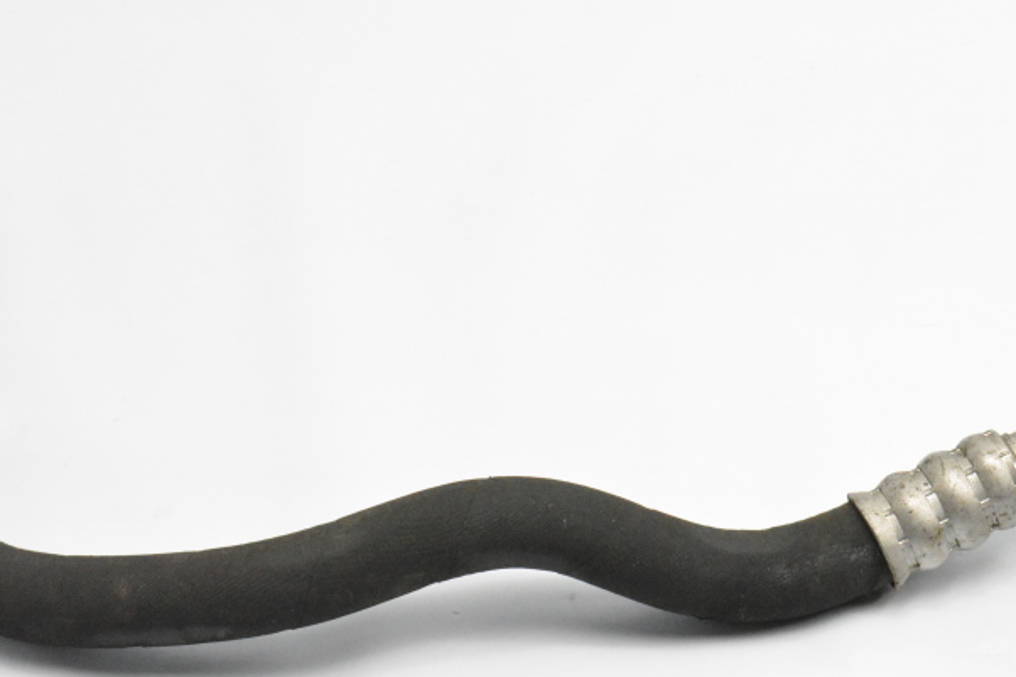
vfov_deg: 14.1
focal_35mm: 97
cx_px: 626
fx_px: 2737
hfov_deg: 21.0
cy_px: 395
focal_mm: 38
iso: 6400
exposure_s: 1/640
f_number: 13
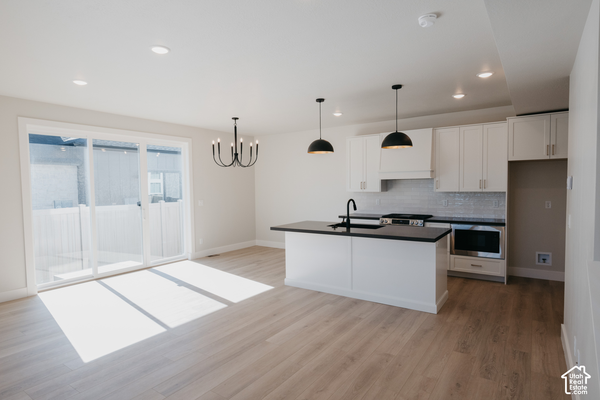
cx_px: 300
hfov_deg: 84.0
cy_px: 200
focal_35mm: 20
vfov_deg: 61.9
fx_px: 333
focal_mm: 20
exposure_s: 1/250
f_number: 7.1
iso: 800
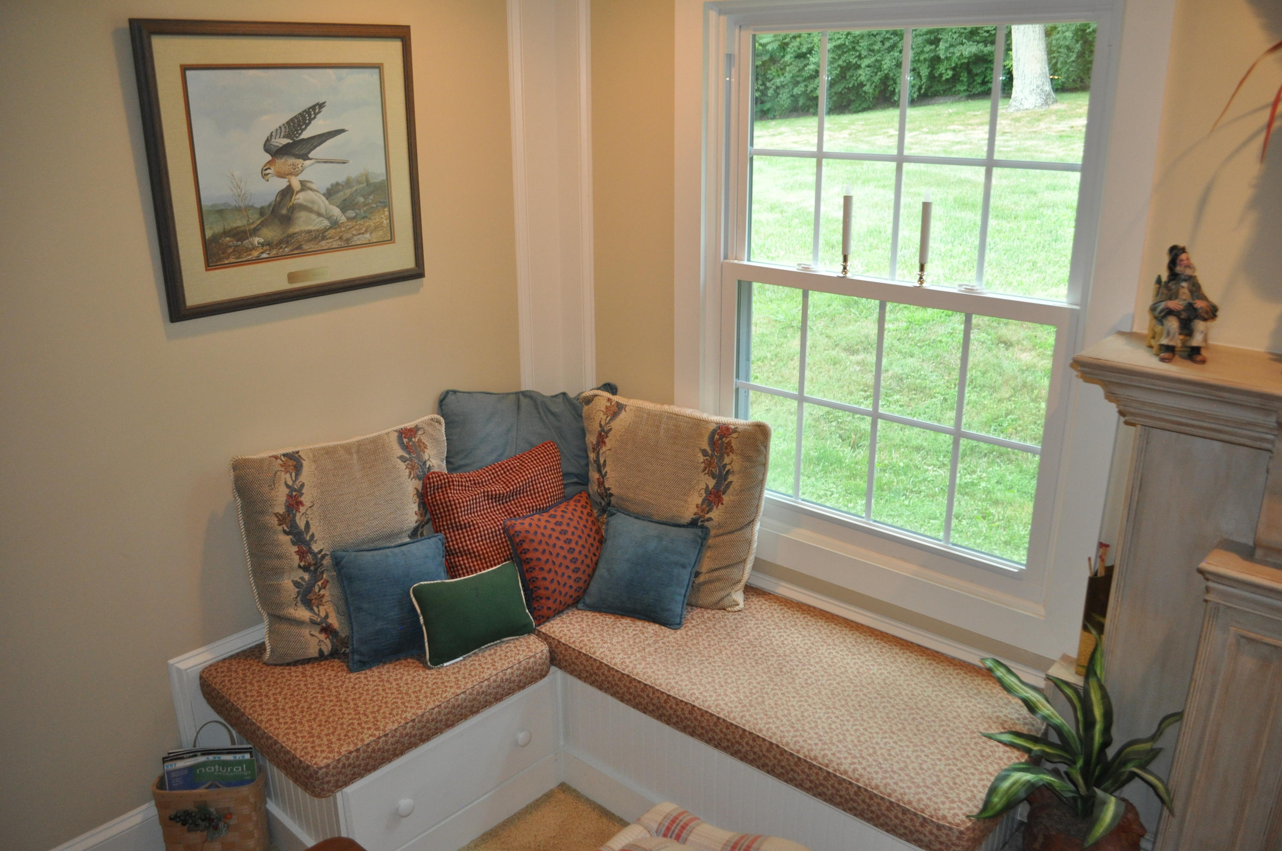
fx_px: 960
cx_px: 641
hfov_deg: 67.4
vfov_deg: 47.8
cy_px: 426
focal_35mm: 27
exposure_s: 1/60
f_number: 3.5
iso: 800
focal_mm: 18
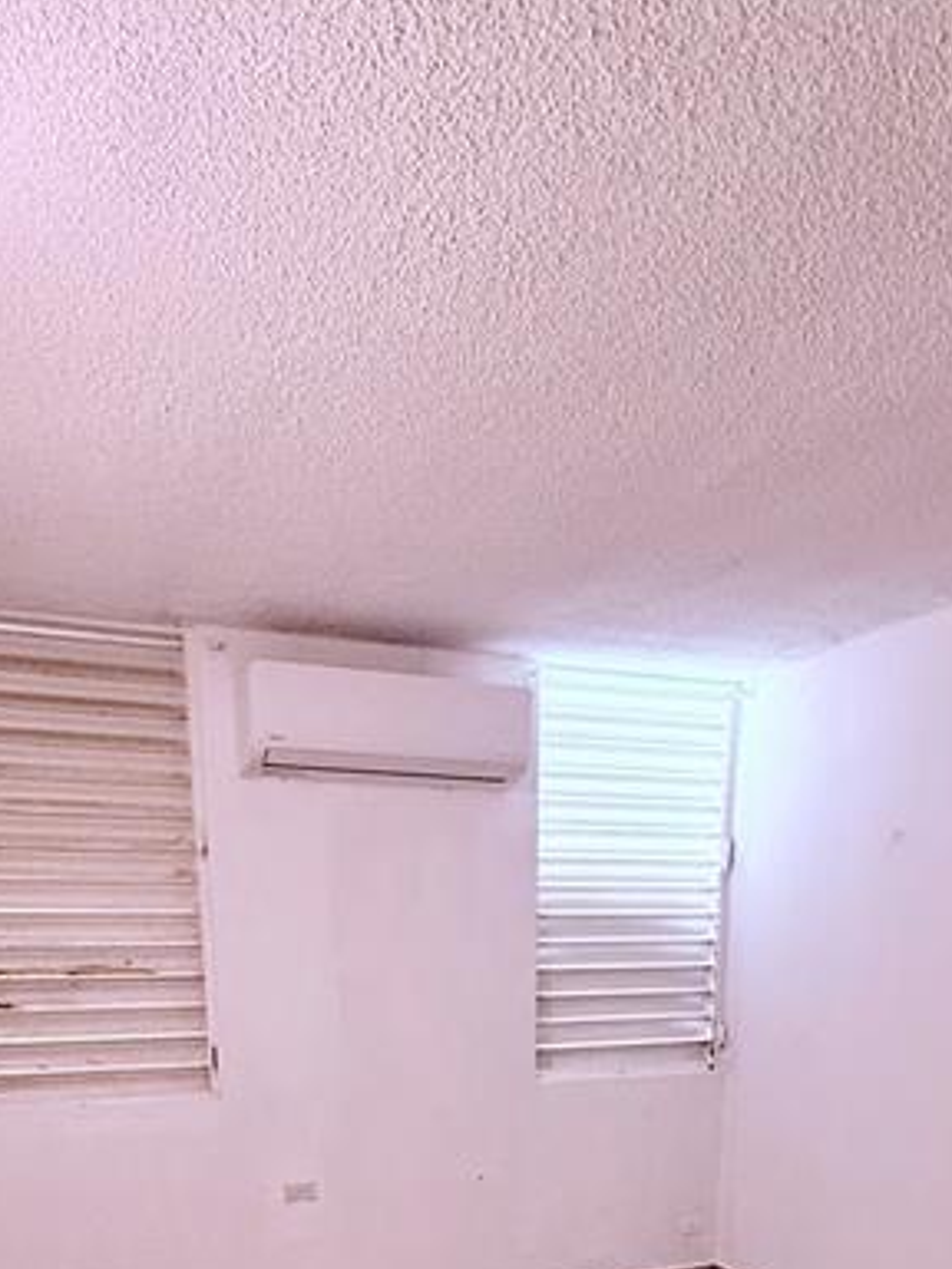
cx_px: 456
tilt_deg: -12.2
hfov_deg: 49.7
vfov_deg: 53.9
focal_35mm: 28
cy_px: 1180
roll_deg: +0.5
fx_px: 1027
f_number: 2.2
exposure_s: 1/60
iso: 400
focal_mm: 2.22
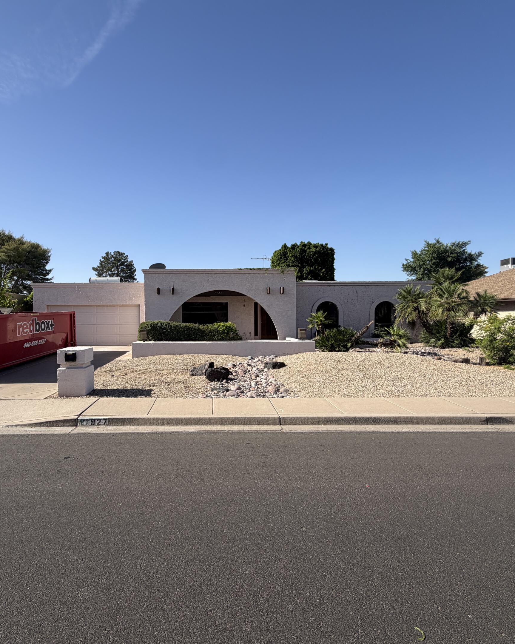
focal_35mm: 19
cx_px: 216
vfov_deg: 83.3
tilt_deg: +0.0
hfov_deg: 70.4
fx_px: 362
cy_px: 322
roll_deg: +0.2
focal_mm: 2.22
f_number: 2.2
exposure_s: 1/779
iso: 20
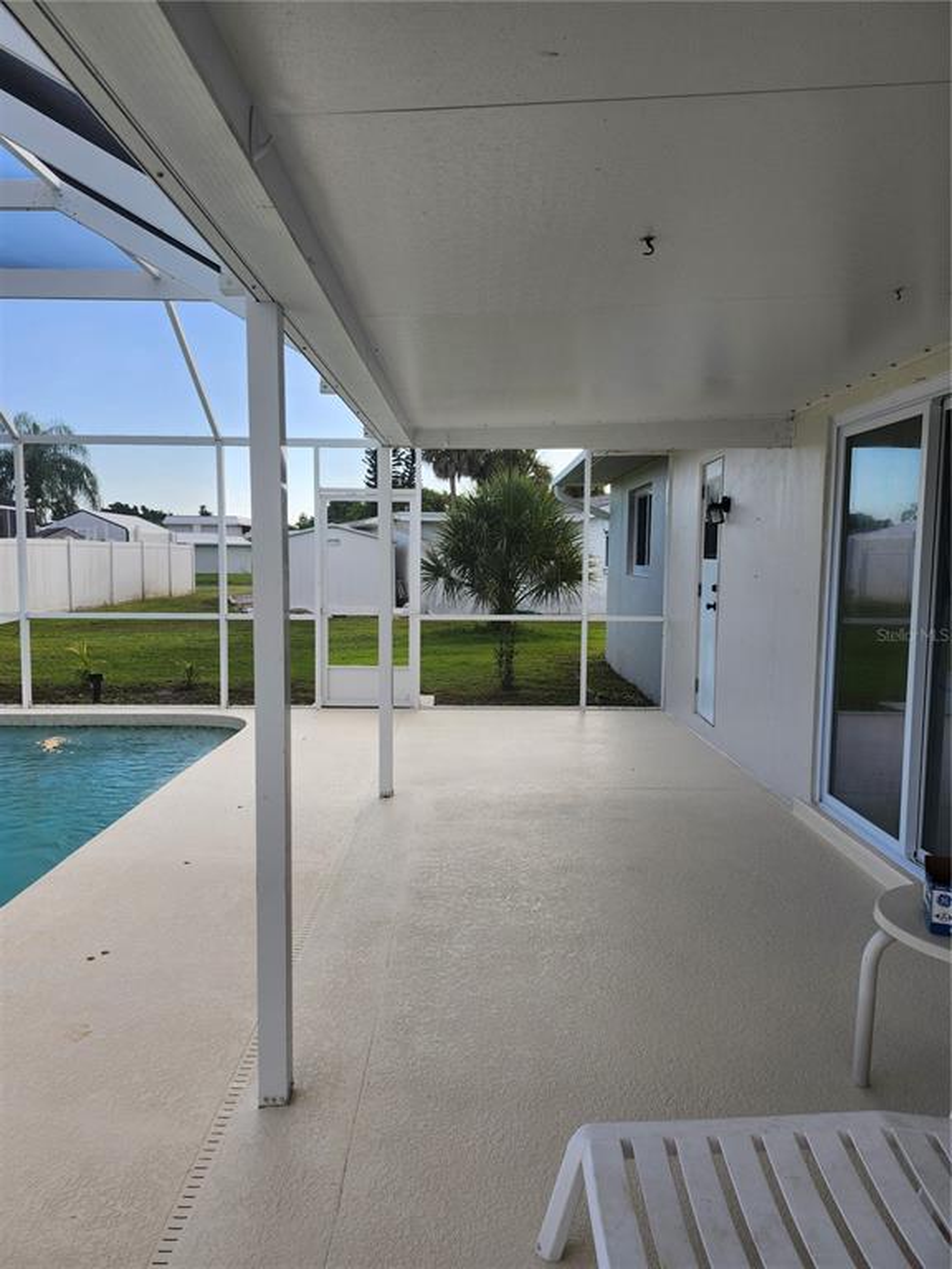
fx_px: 843
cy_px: 634
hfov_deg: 58.9
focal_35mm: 23
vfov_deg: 73.9
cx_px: 476
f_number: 1.8
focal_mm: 5.54
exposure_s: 1/433
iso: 25
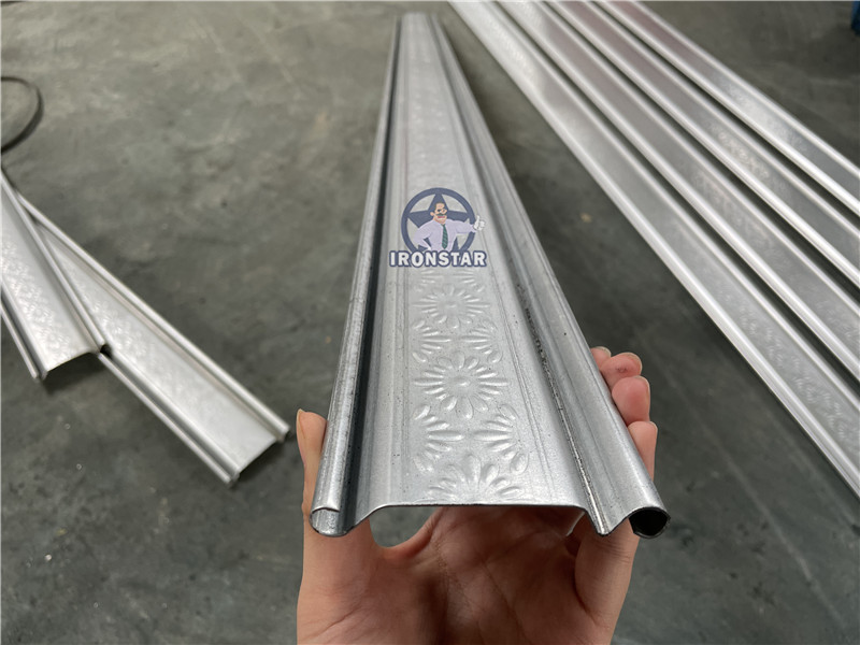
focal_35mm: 26
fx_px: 646
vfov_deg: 53.1
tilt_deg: -46.3
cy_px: 322
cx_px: 430
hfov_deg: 67.3
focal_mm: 4.2
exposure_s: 1/121
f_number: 1.6
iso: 100
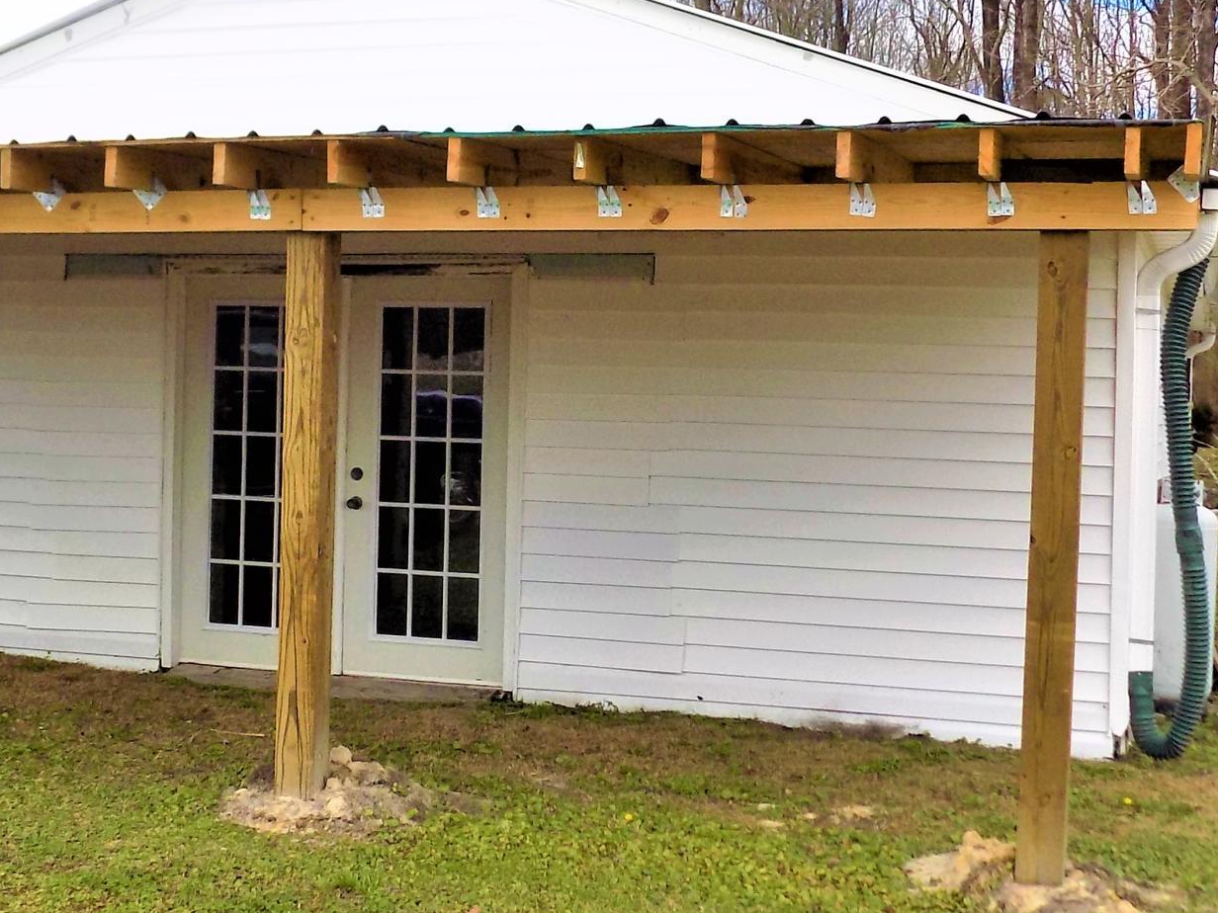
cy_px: 374
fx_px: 1970
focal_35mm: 56
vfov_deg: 26.1
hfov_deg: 34.3
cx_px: 495
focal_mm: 4
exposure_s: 1/640
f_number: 3.1
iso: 80
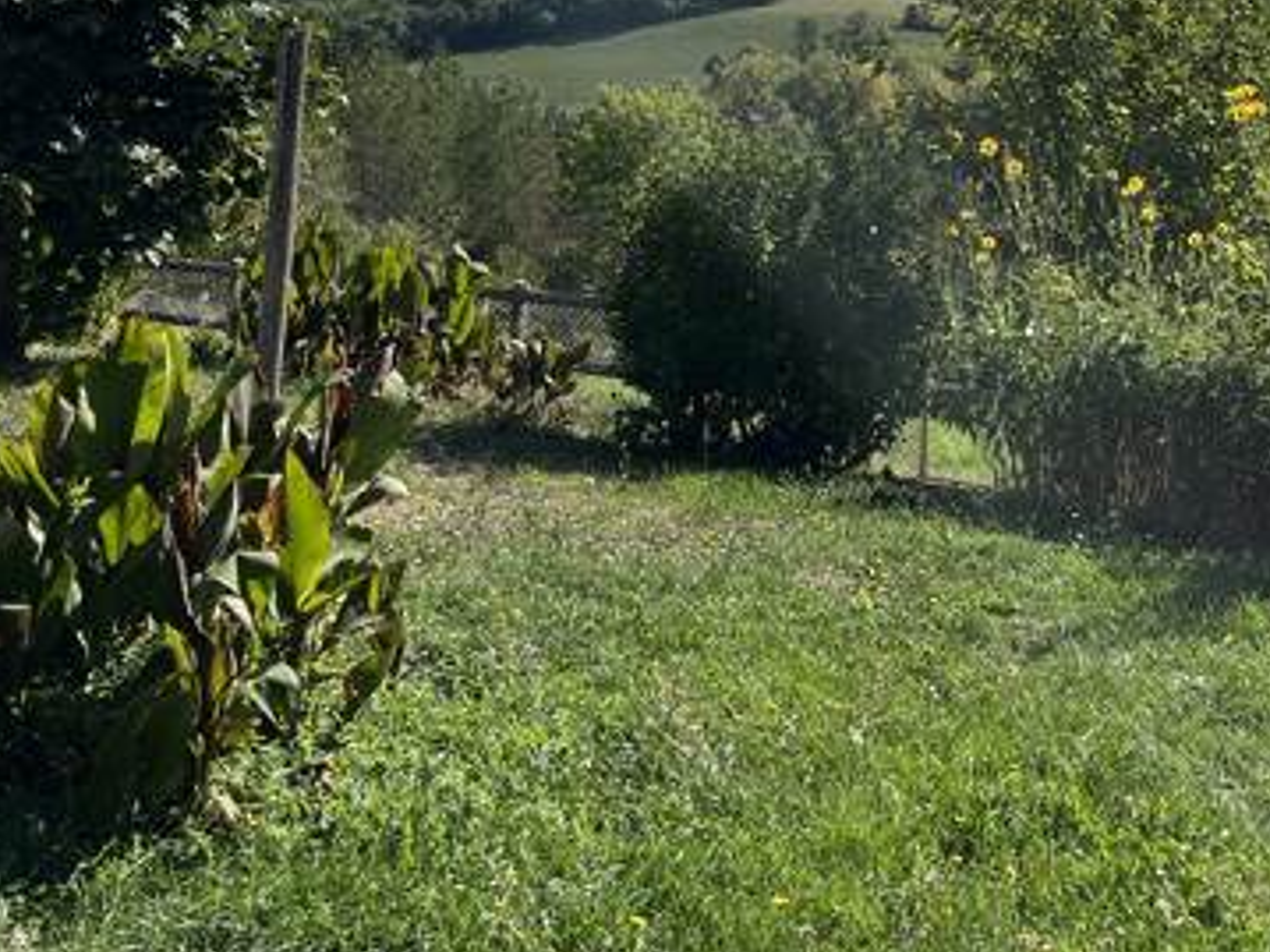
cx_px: 831
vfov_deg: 23.9
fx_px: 2127
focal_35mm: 58
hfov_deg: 33.0
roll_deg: +0.3
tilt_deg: +1.3
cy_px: -50
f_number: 1.6
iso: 50
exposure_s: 1/5848
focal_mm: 5.1
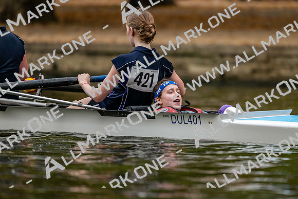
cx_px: 149
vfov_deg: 3.4
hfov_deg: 5.2
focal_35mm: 400
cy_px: 100
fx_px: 3312
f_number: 4.5
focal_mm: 400
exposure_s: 1/2500
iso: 1800
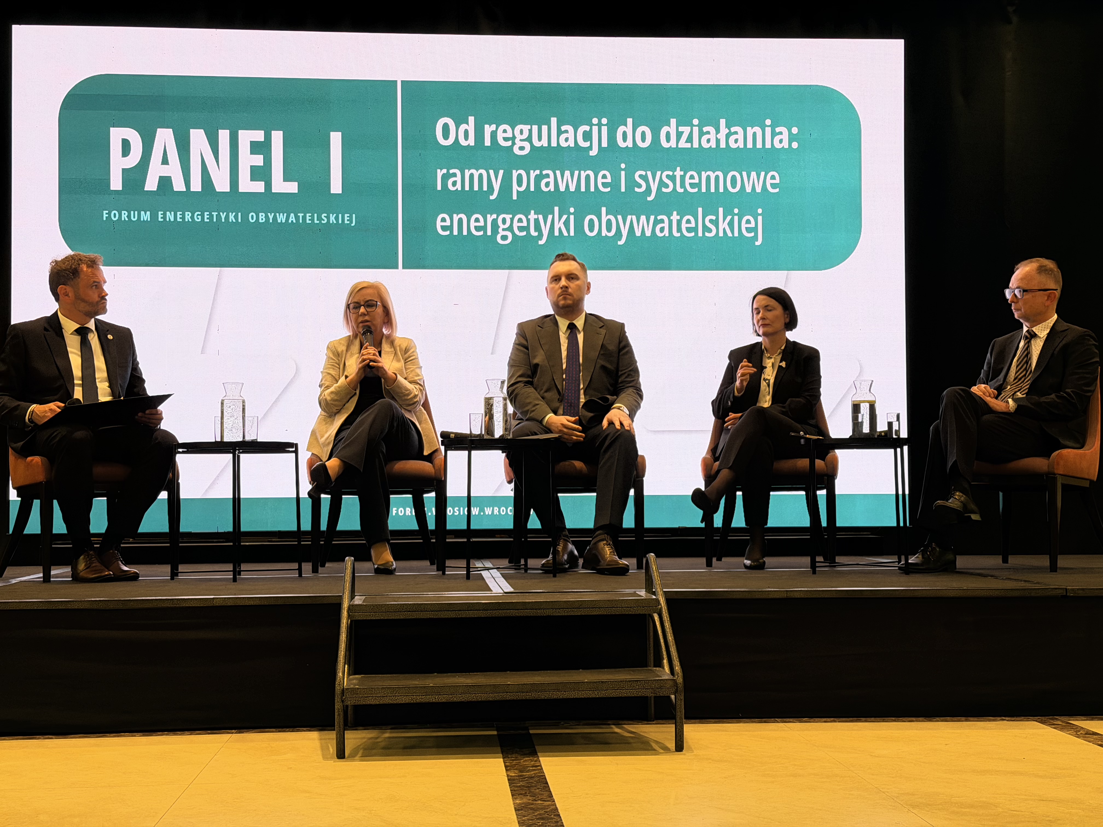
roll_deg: +0.6
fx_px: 1529
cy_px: 414
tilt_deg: +2.3
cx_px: 552
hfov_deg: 39.7
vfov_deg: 30.3
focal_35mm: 48
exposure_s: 1/121
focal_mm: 6.76
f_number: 1.78
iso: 64
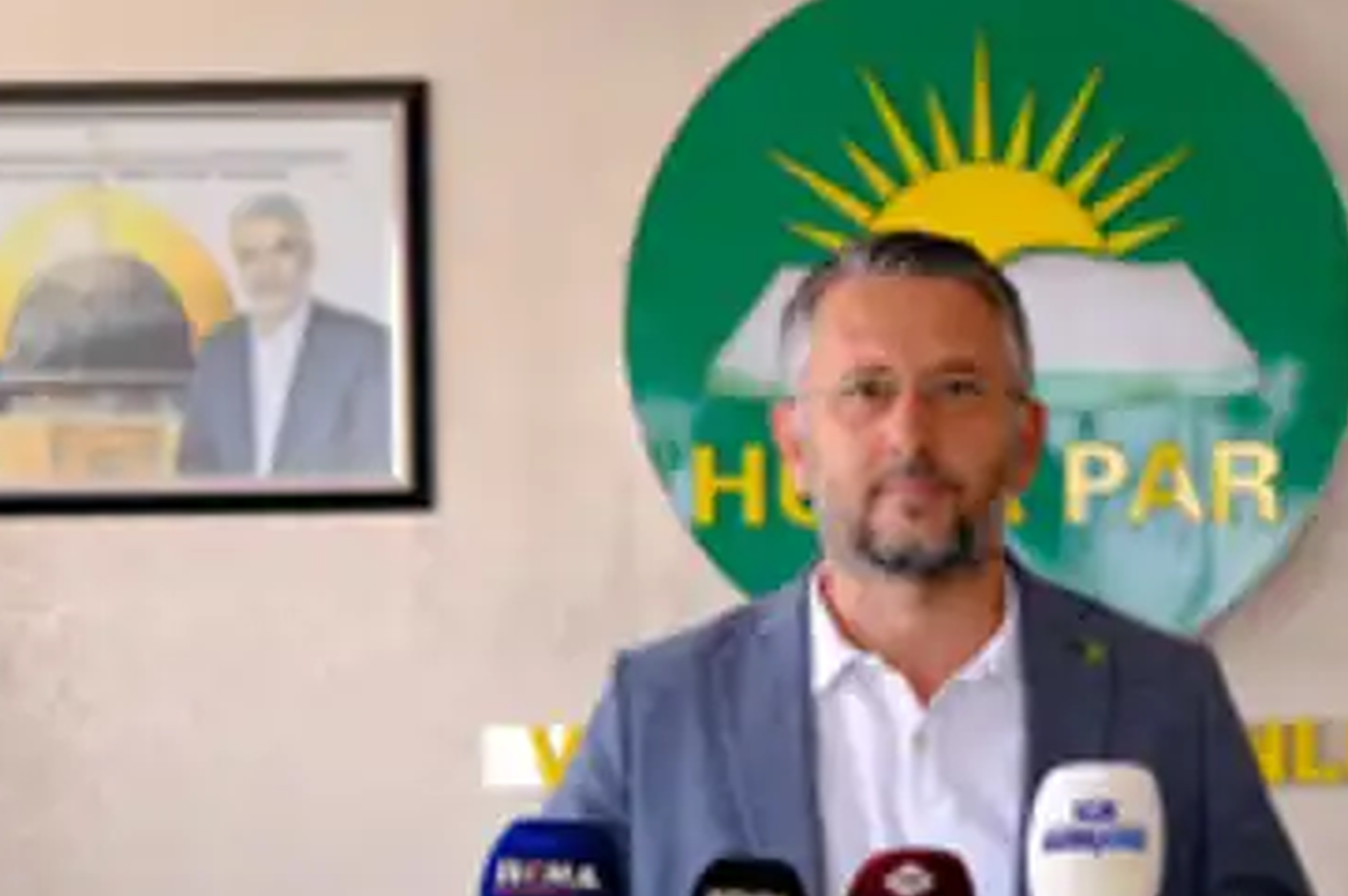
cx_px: 904
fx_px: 3965
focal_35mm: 106
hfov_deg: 19.2
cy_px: 672
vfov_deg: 12.9
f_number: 4
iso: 1000
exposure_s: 1/200
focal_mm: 46.6
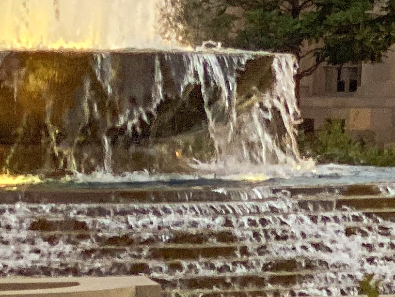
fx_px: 3127
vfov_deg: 5.3
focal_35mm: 274
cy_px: -384
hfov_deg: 6.8
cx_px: 1010
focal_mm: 6
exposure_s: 1/120
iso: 32
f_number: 2
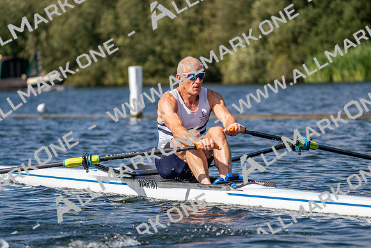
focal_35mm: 255
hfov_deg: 8.1
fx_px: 2628
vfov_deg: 5.4
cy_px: 124
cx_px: 186
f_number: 5.6
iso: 160
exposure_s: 1/1600
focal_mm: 255
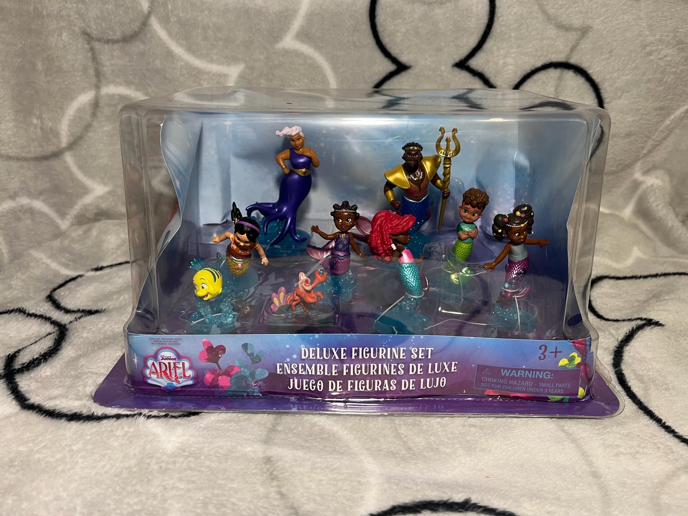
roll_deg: +0.6
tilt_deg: -22.8
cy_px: 258
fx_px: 517
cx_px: 344
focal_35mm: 26
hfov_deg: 67.3
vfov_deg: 53.1
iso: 100
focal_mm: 5.1
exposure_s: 1/50
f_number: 1.6
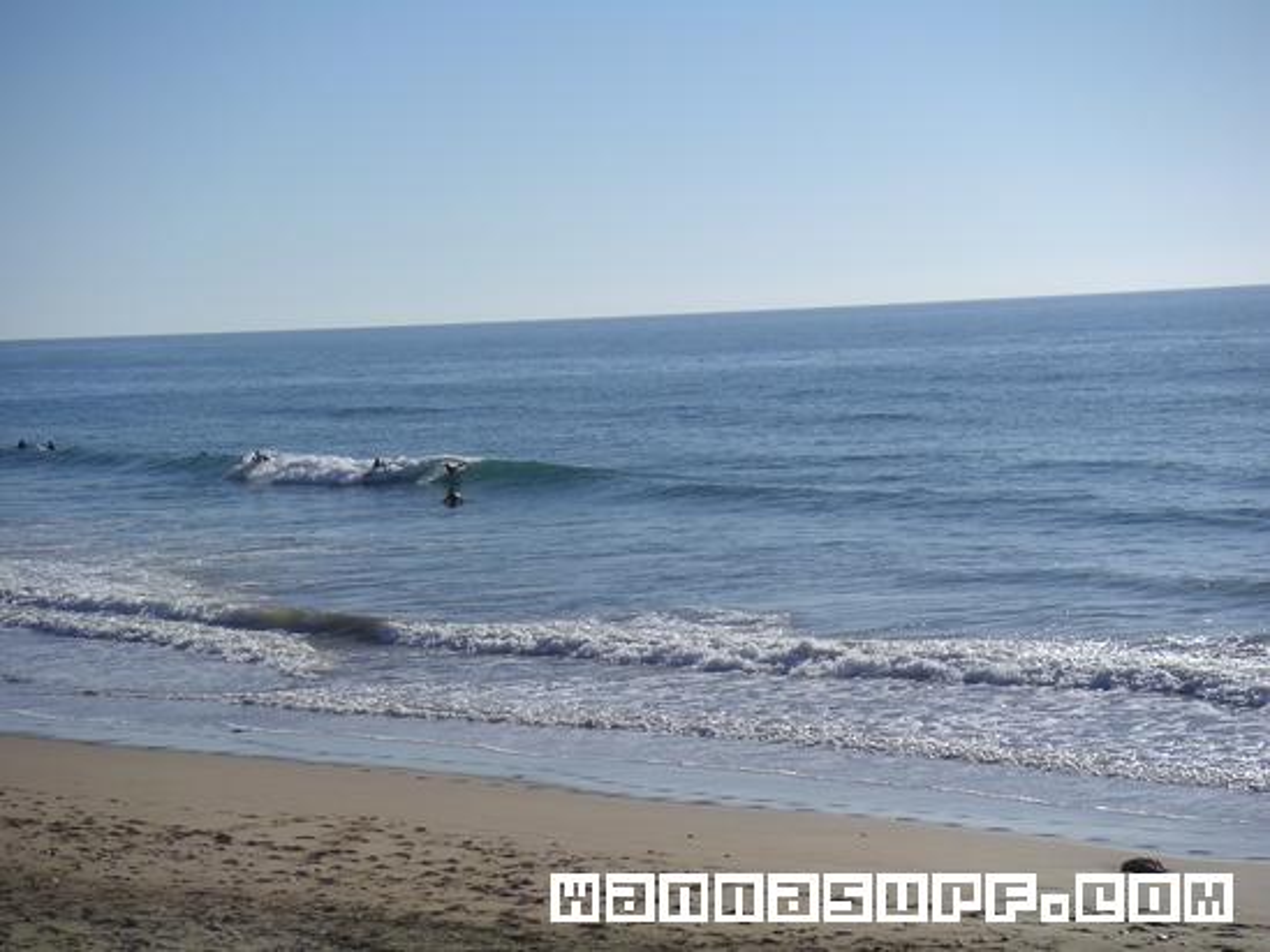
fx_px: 3046
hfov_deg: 23.6
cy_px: 476
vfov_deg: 17.8
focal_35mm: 83
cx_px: 635
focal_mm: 12.8
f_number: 8
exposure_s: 1/350
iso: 50
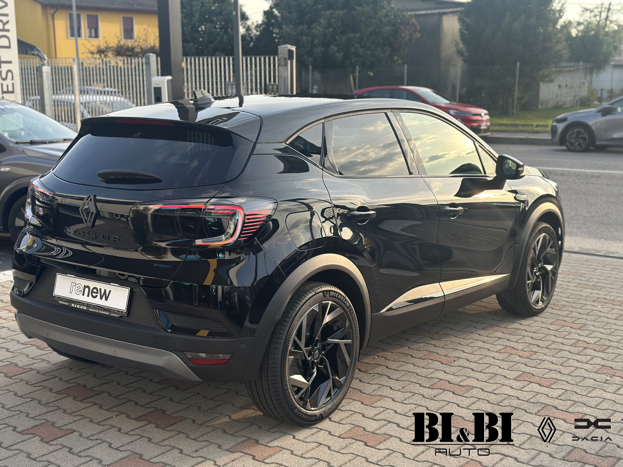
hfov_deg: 39.7
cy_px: 234
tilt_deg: -10.7
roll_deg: +0.7
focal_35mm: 48
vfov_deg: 30.3
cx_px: 312
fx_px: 864
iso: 100
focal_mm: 6.86
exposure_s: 1/980
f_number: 1.78
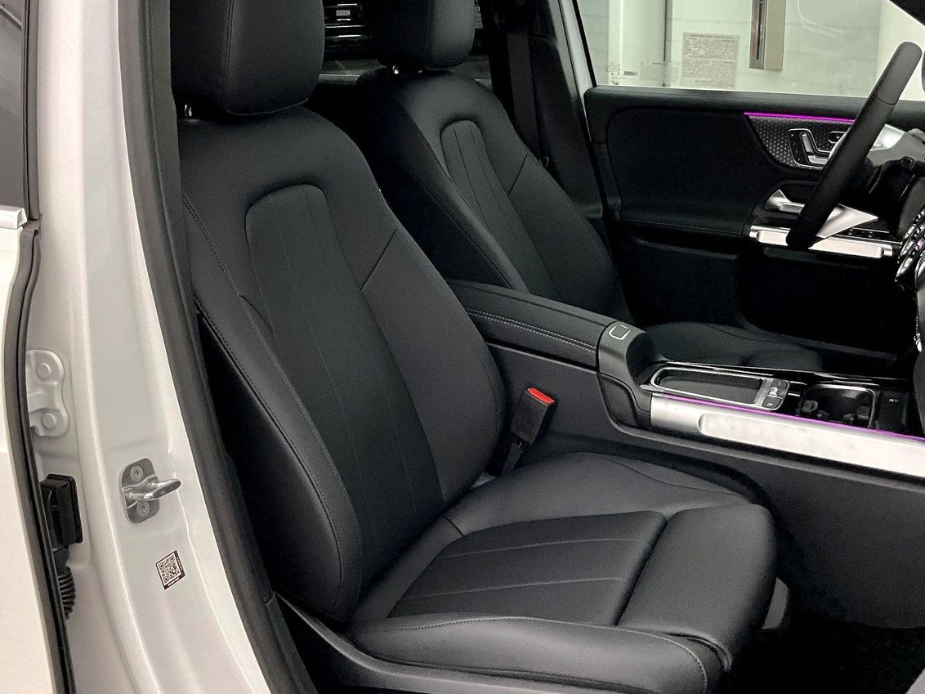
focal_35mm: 41
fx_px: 1096
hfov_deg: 45.8
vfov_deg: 35.1
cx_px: 461
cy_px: 318
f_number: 1.8
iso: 125
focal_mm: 3
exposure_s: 1/60
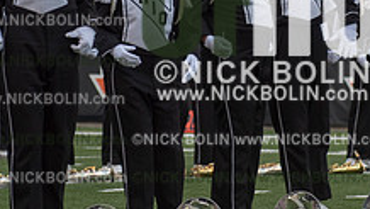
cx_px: 261
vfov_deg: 3.1
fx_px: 3829
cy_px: 21
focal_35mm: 390
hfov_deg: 5.5
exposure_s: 1/1250
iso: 400
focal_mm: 140
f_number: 5.6
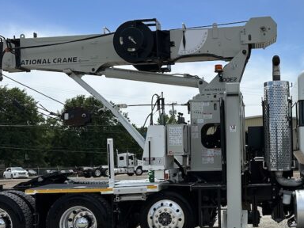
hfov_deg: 38.5
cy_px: 145
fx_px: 422
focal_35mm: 48
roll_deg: +3.1
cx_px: 233
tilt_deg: +1.9
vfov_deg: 30.1
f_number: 1.78
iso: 80
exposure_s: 1/6211
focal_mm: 6.86
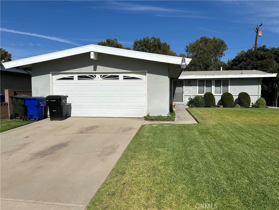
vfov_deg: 53.1
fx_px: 210
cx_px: 140
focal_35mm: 26
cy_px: 105
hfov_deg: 67.3
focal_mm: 5.7
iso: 50
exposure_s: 1/9434
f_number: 1.5
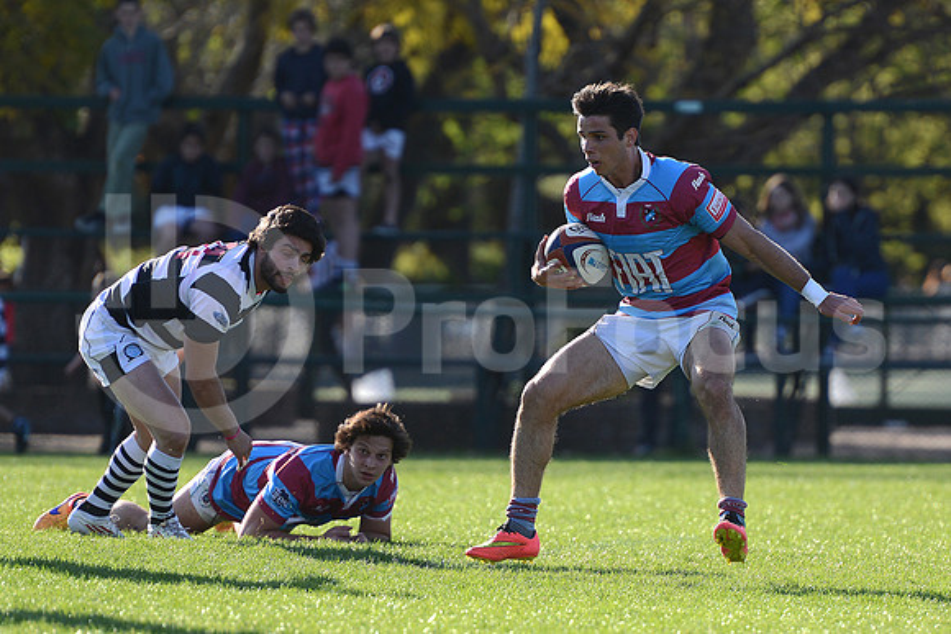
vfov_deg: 5.1
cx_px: 476
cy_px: 317
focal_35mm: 270
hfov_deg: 7.6
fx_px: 7134
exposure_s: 1/1250
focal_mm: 270
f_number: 4
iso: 320
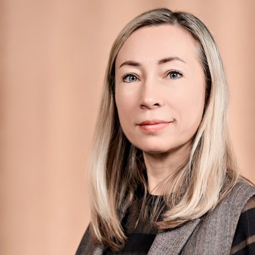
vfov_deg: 11.5
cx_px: 143
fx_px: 1267
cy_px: 197
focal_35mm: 152
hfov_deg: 11.5
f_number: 1.8
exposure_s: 1/250
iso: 160
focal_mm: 85
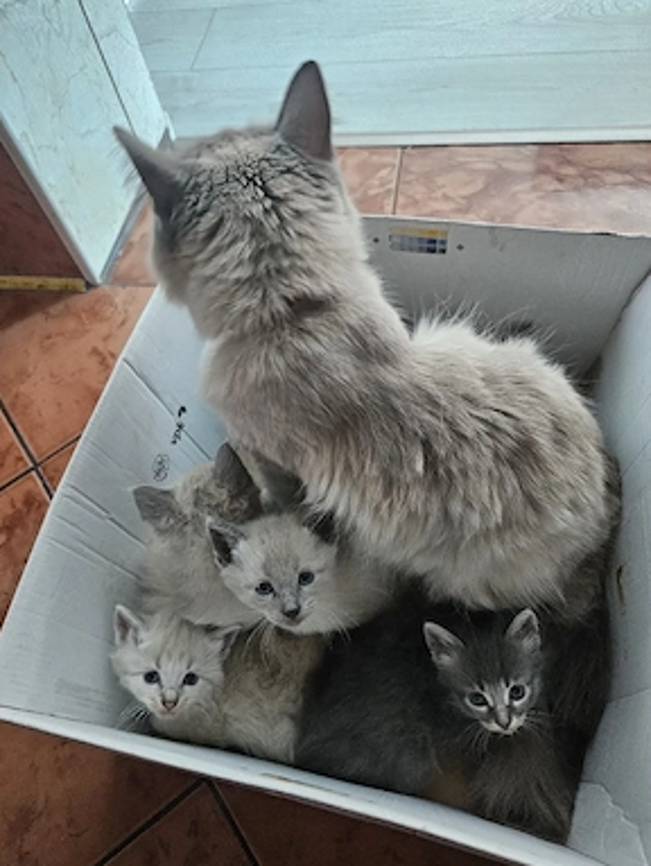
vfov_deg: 71.5
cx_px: 319
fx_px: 601
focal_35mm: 24
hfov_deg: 56.9
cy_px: 432
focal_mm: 6.3
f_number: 1.7
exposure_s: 1/50.3
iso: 640
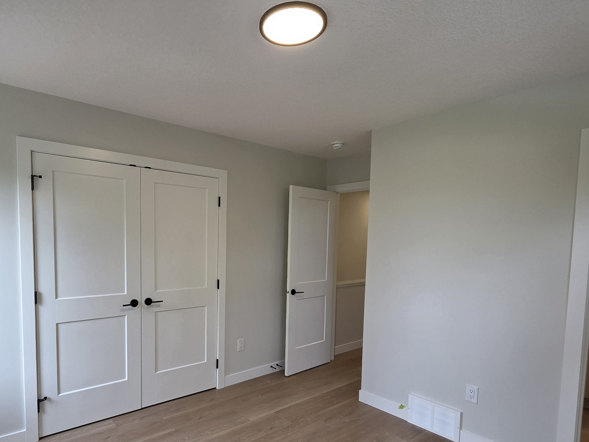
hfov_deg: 83.9
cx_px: 243
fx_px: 323
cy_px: 270
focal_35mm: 19
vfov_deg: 67.8
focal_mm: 2.2
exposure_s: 1/120
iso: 125
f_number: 2.2
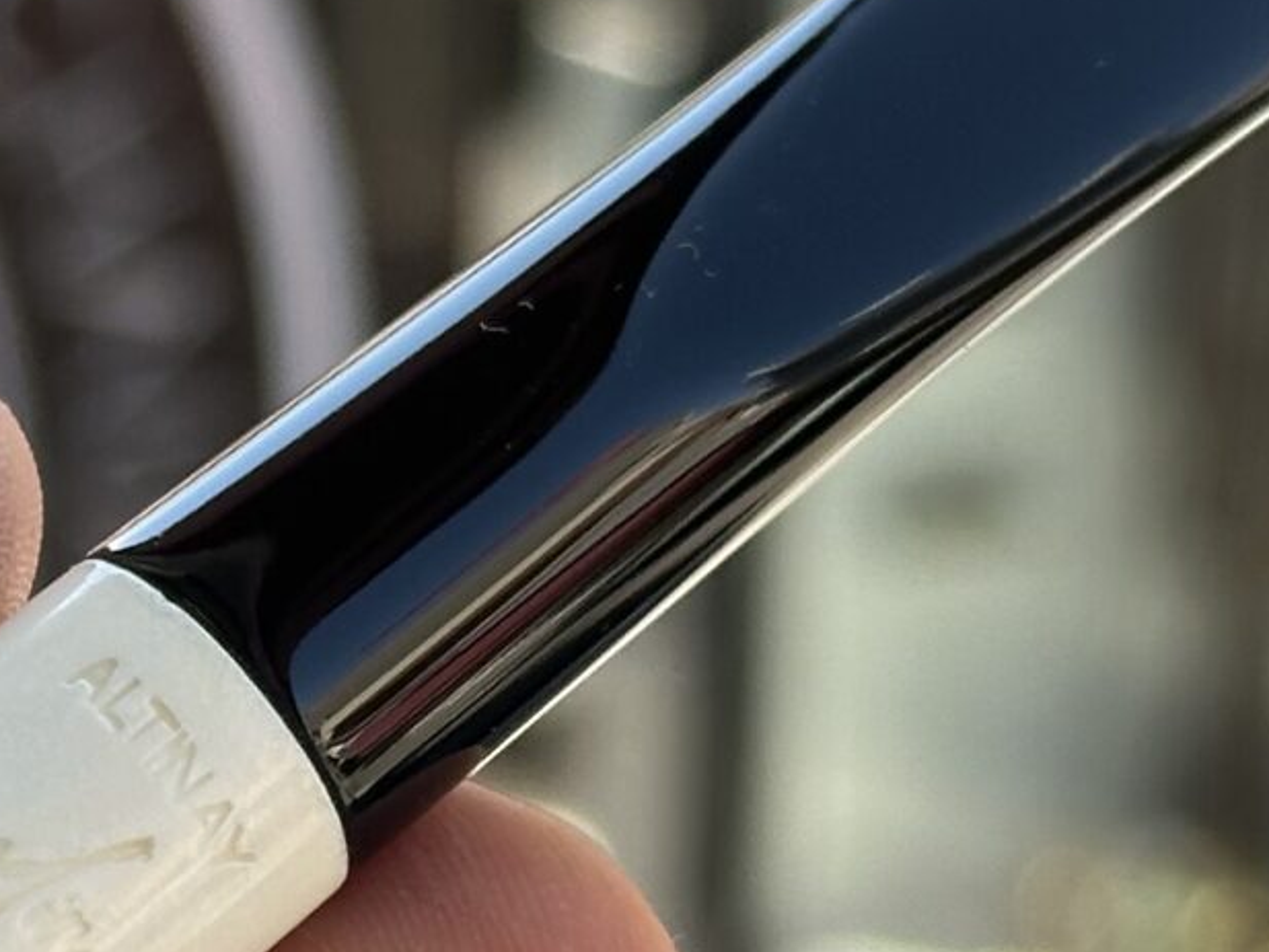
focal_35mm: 199
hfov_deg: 9.8
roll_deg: +0.5
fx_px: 7297
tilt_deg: -19.9
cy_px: 857
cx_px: -132
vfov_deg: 7.4
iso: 64
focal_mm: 6.86
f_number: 1.78
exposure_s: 1/690
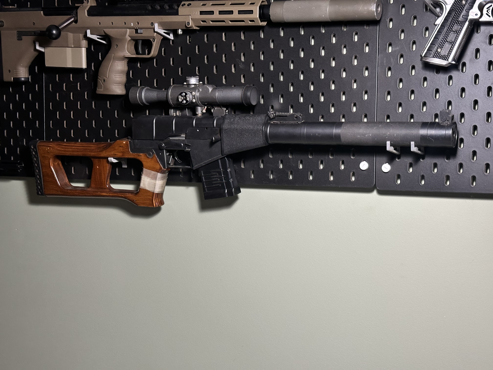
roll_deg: -0.8
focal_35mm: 48
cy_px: 185
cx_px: 246
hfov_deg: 39.7
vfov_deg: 30.3
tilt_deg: -1.2
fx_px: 684
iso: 200
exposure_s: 1/50
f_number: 1.78
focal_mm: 6.86
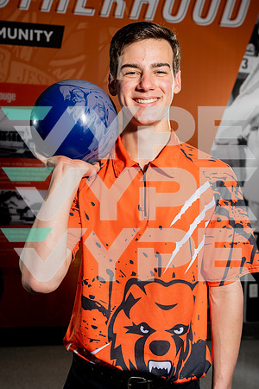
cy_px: 194
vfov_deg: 36.9
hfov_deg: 25.1
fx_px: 583
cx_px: 130
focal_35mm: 54
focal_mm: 54
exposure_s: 1/250
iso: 100
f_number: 7.1
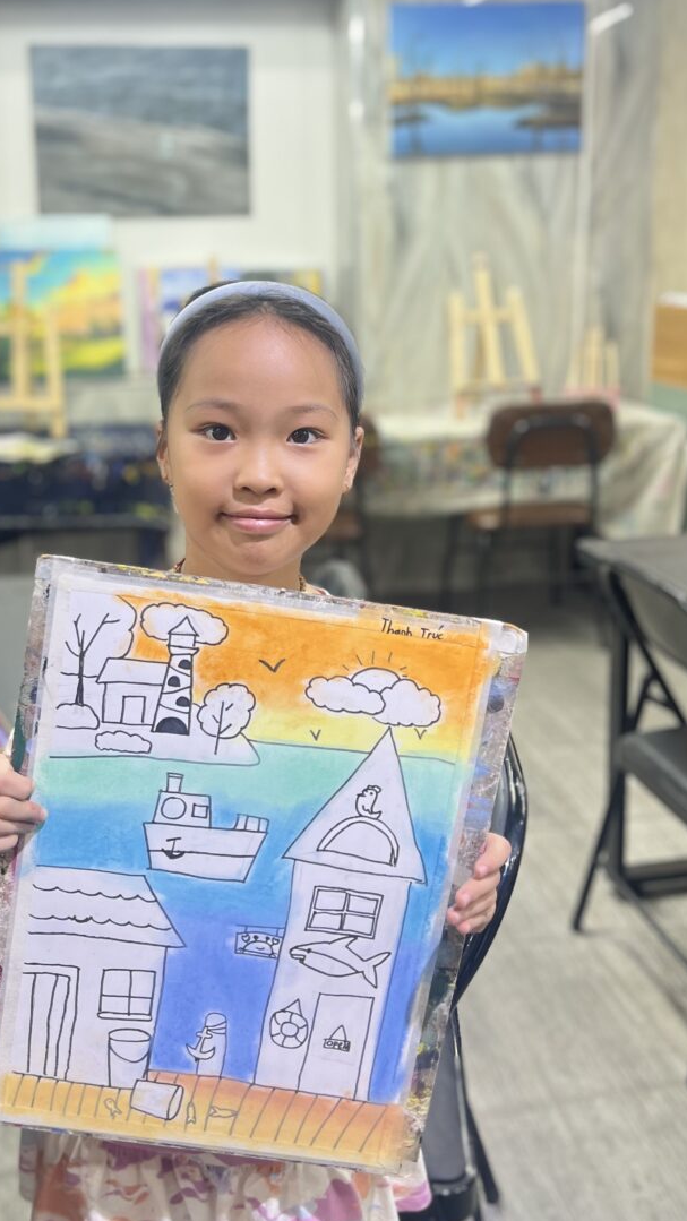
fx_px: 1133
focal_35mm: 35
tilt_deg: -13.0
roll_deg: +1.2
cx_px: 208
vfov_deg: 56.1
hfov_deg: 33.3
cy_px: 479
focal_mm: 5.7
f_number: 1.5
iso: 80
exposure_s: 1/50
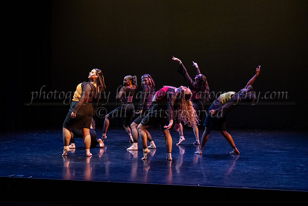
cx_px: 152
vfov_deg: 23.5
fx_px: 493
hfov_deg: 34.7
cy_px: 96
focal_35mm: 58
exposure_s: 1/400
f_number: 4
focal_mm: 48
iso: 4000
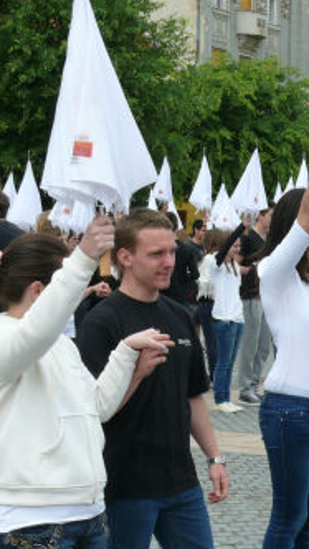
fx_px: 1310
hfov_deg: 13.1
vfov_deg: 23.7
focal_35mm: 90
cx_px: 359
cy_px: 271
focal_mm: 10.1
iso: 100
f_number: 5.6
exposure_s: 1/400
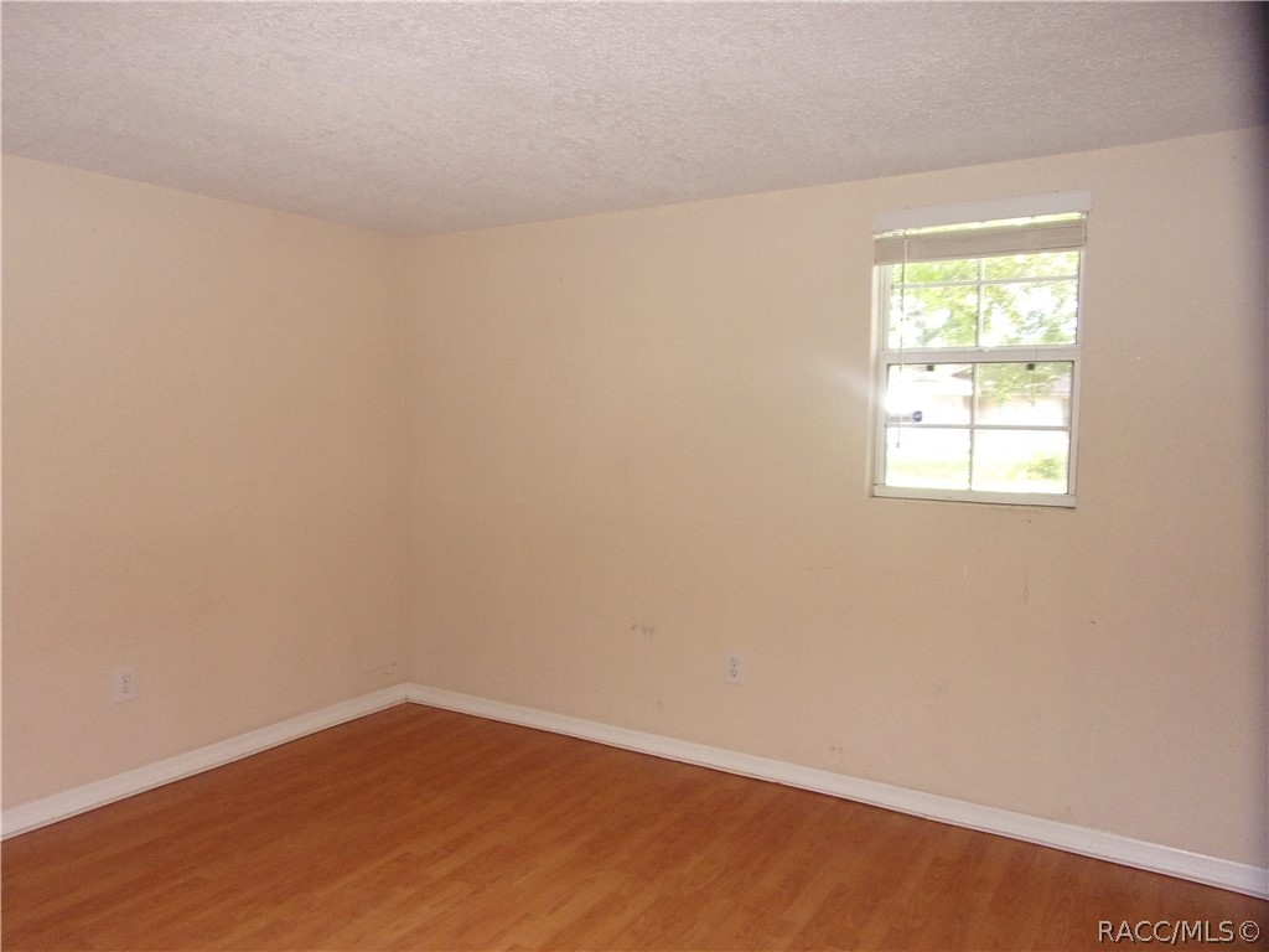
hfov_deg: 71.6
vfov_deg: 56.8
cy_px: 476
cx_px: 634
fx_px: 880
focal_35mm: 24
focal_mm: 4.3
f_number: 3.3
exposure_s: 1/34
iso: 250
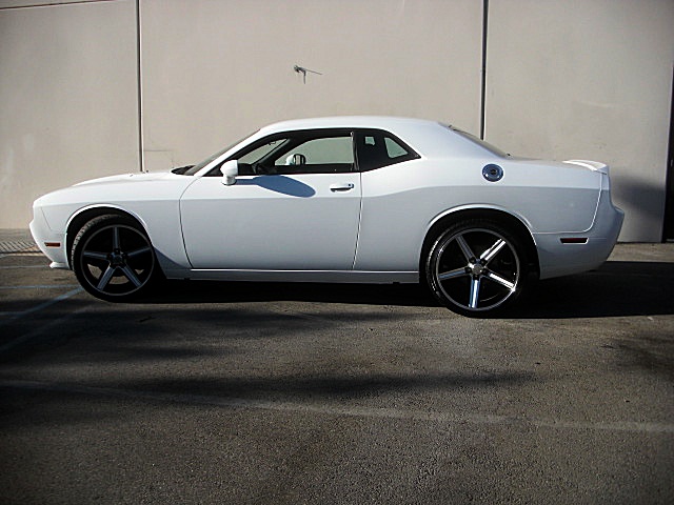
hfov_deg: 51.4
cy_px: 252
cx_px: 337
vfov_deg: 39.7
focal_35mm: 36
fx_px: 701
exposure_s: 1/800
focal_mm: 6.3
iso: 50
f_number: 2.8
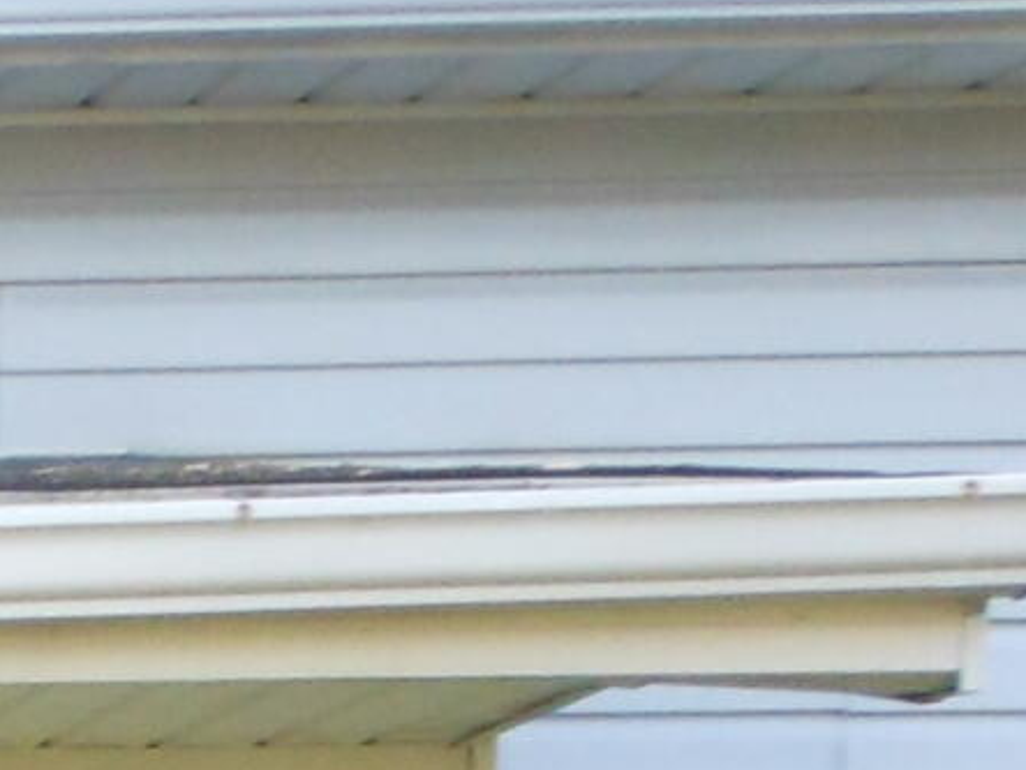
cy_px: 2252
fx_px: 6610
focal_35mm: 223
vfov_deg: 6.2
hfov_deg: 7.7
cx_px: -2119
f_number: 4
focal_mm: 5.9
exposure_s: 1/125
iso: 320
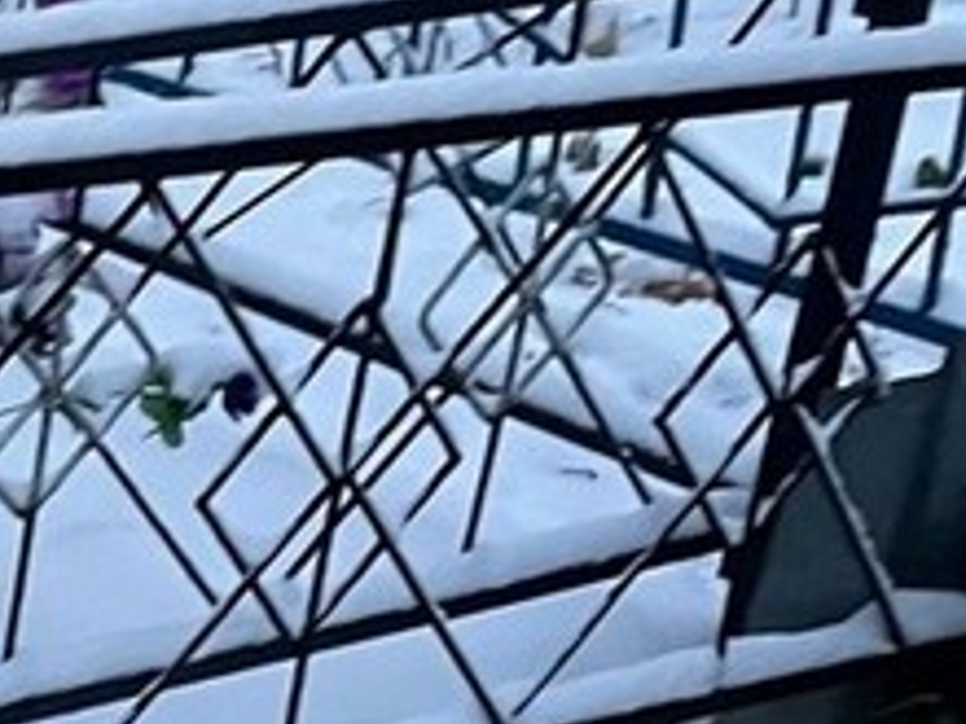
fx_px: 3377
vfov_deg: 12.2
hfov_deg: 13.1
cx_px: -1199
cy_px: 246
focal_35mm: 121
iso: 160
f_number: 1.6
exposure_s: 1/60
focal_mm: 4.2
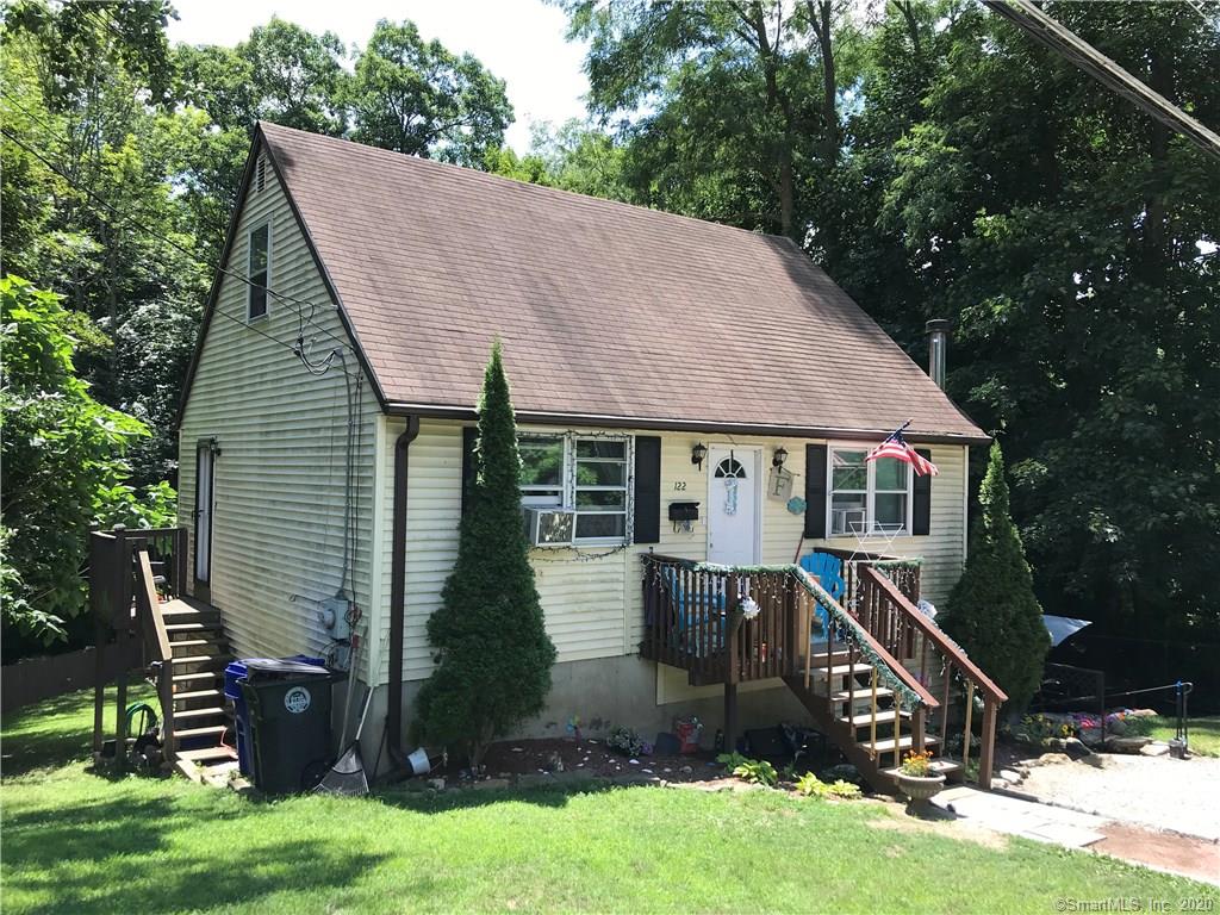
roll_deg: -0.3
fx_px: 987
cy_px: 458
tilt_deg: +2.5
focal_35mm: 28
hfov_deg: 63.4
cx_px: 610
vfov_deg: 49.7
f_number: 1.8
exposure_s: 1/591
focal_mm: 3.99
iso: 20
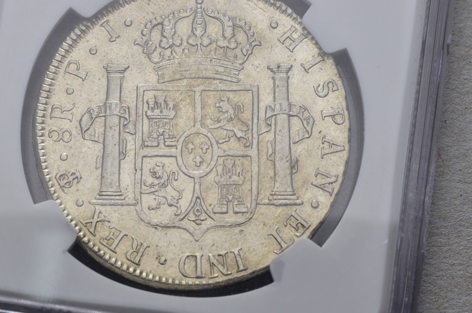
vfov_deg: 12.1
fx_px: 1474
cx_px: 201
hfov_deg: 18.2
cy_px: 110
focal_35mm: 113
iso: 400
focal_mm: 55
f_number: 14
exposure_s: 1/250
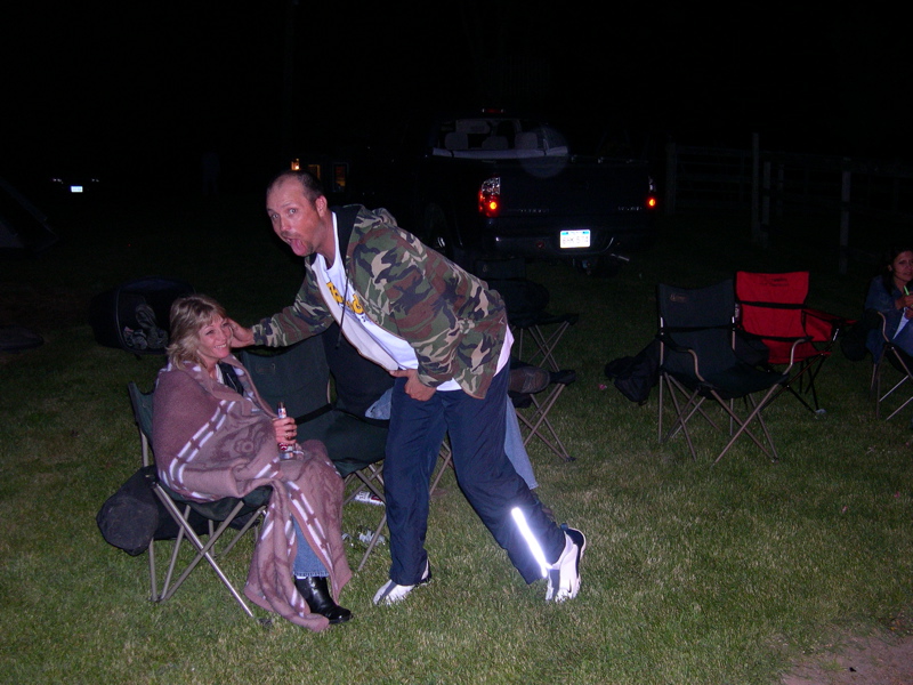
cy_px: 342
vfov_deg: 37.7
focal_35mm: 38
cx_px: 456
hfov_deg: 49.0
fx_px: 1002
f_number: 2.8
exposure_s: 1/60
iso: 280
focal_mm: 8
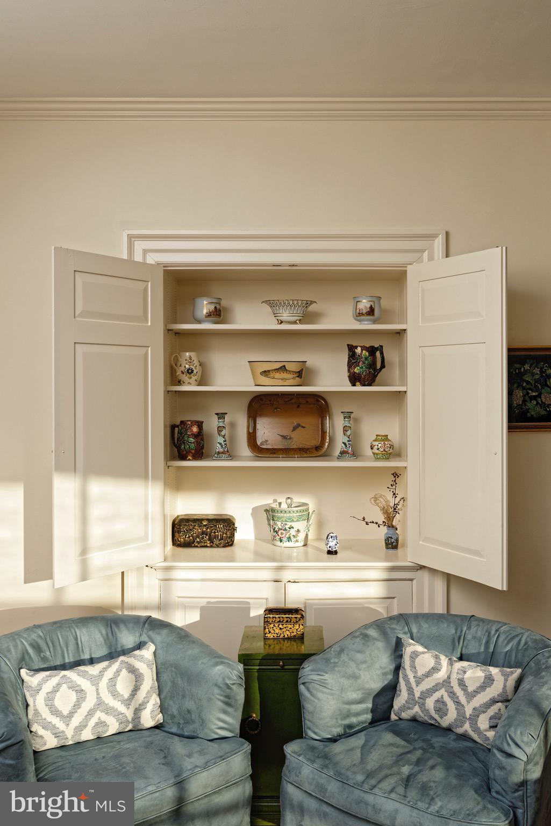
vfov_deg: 58.7
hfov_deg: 41.1
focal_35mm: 32
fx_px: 734
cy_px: 413
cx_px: 276
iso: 200
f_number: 14
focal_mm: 32
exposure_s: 1/160
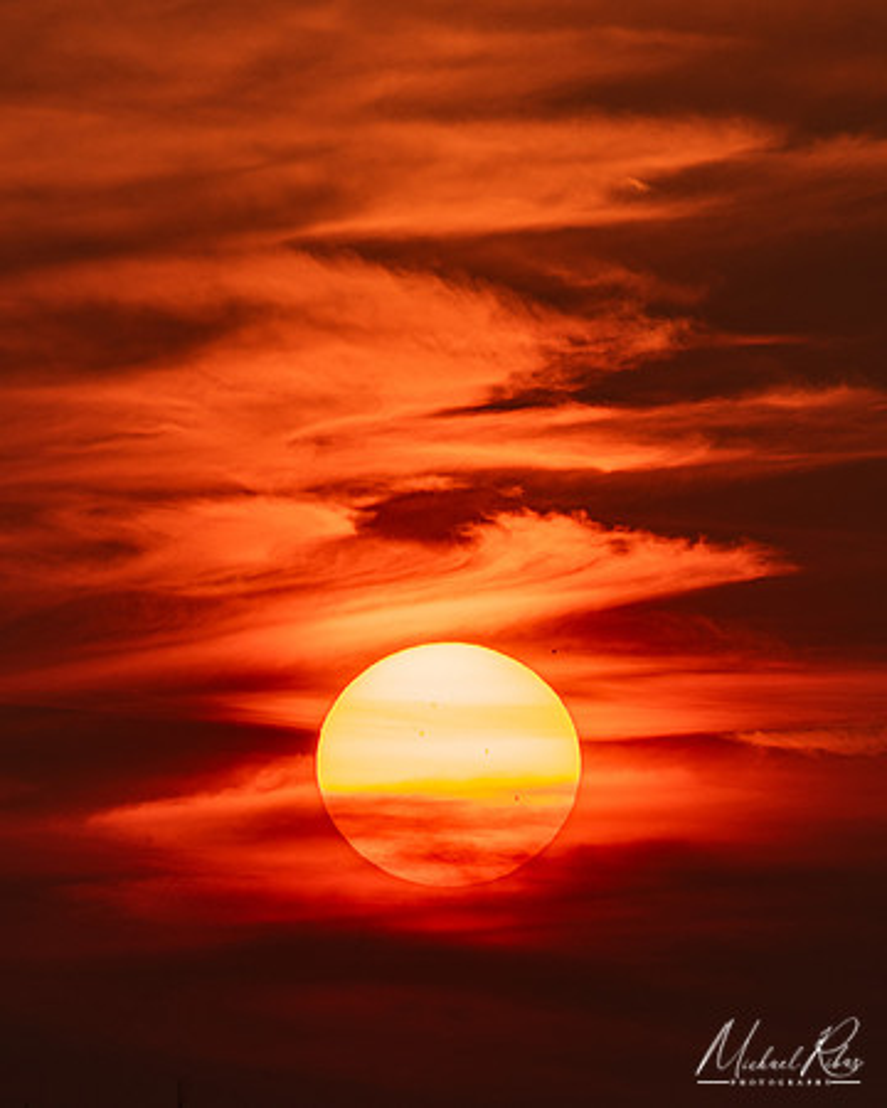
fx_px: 28838
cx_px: 400
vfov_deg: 2.2
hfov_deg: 1.8
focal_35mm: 879
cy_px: 658
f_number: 8
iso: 64
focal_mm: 400
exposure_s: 1/250
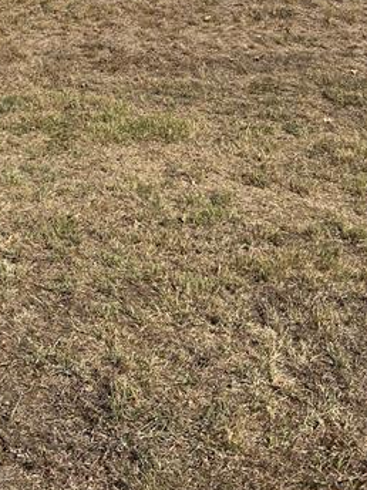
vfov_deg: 31.3
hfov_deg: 24.9
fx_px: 820
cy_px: 27
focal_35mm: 58
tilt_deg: -5.7
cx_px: 92
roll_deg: -0.3
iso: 50
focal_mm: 5.7
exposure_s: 1/8000
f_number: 1.5
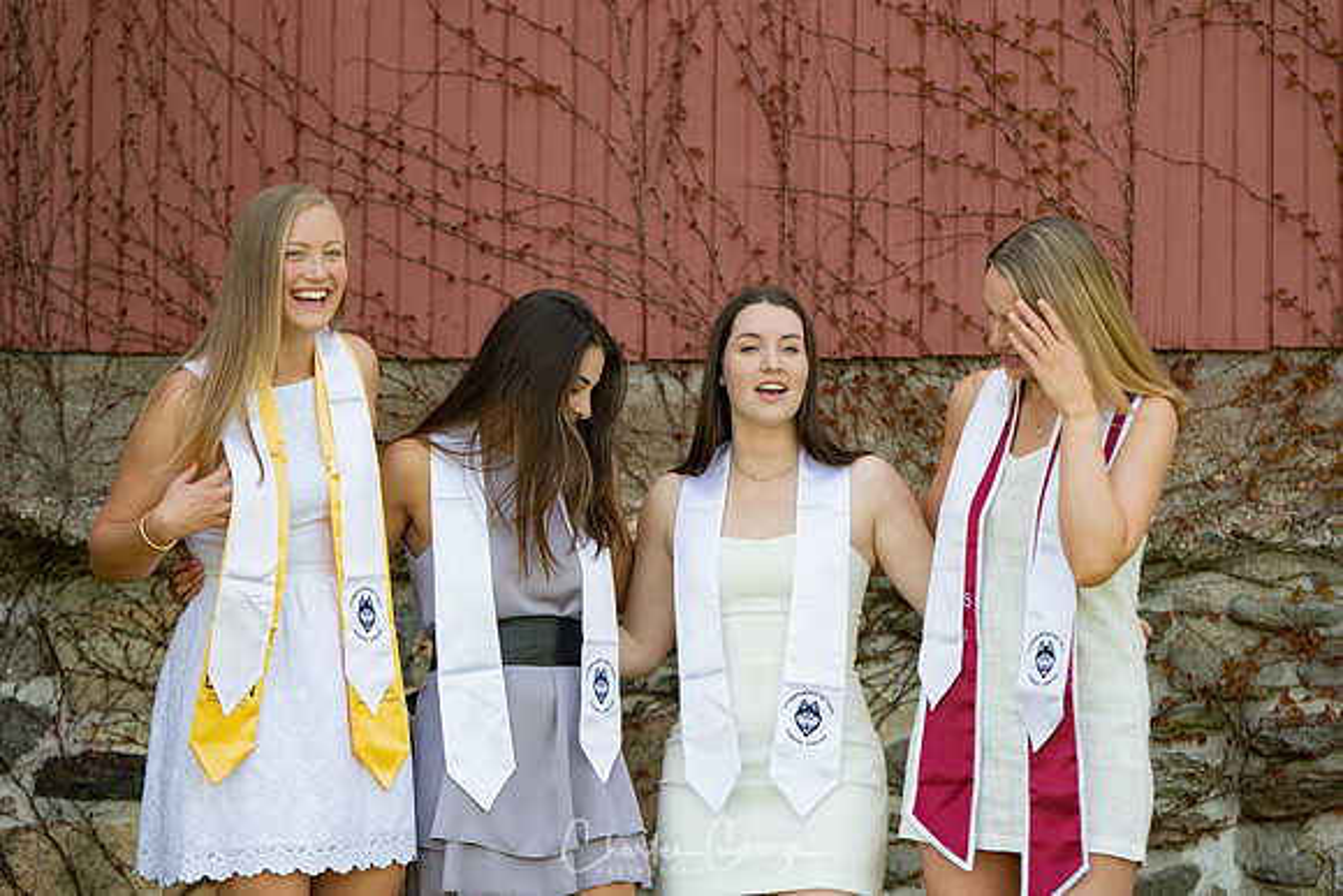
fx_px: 7556
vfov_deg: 6.8
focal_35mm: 202
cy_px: 448
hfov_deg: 10.2
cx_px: 672
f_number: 2.8
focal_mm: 135
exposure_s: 1/250
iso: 100
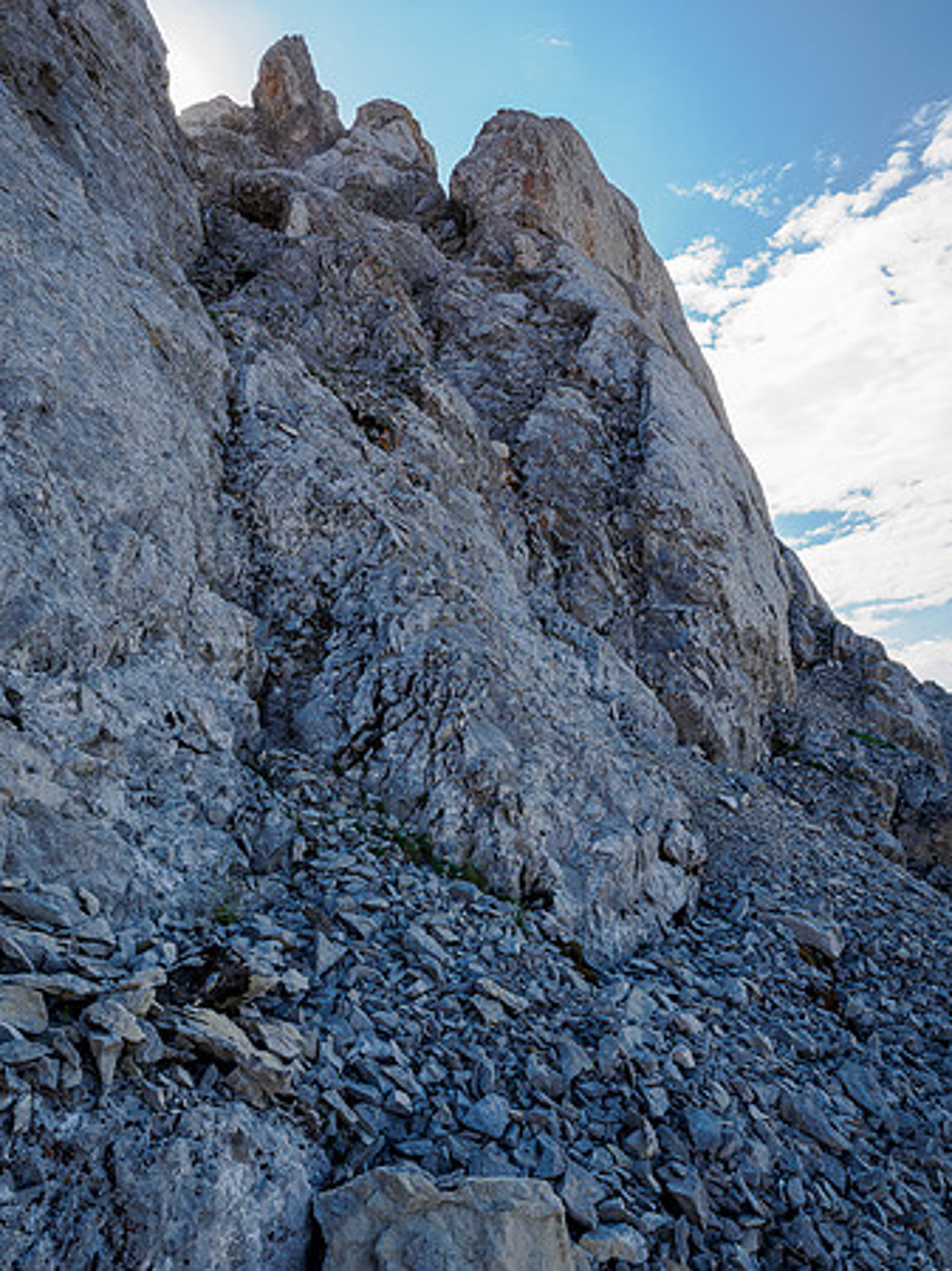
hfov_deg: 56.8
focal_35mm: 24
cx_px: 476
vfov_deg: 71.6
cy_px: 636
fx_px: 881
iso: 200
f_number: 8
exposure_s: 1/125
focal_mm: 12
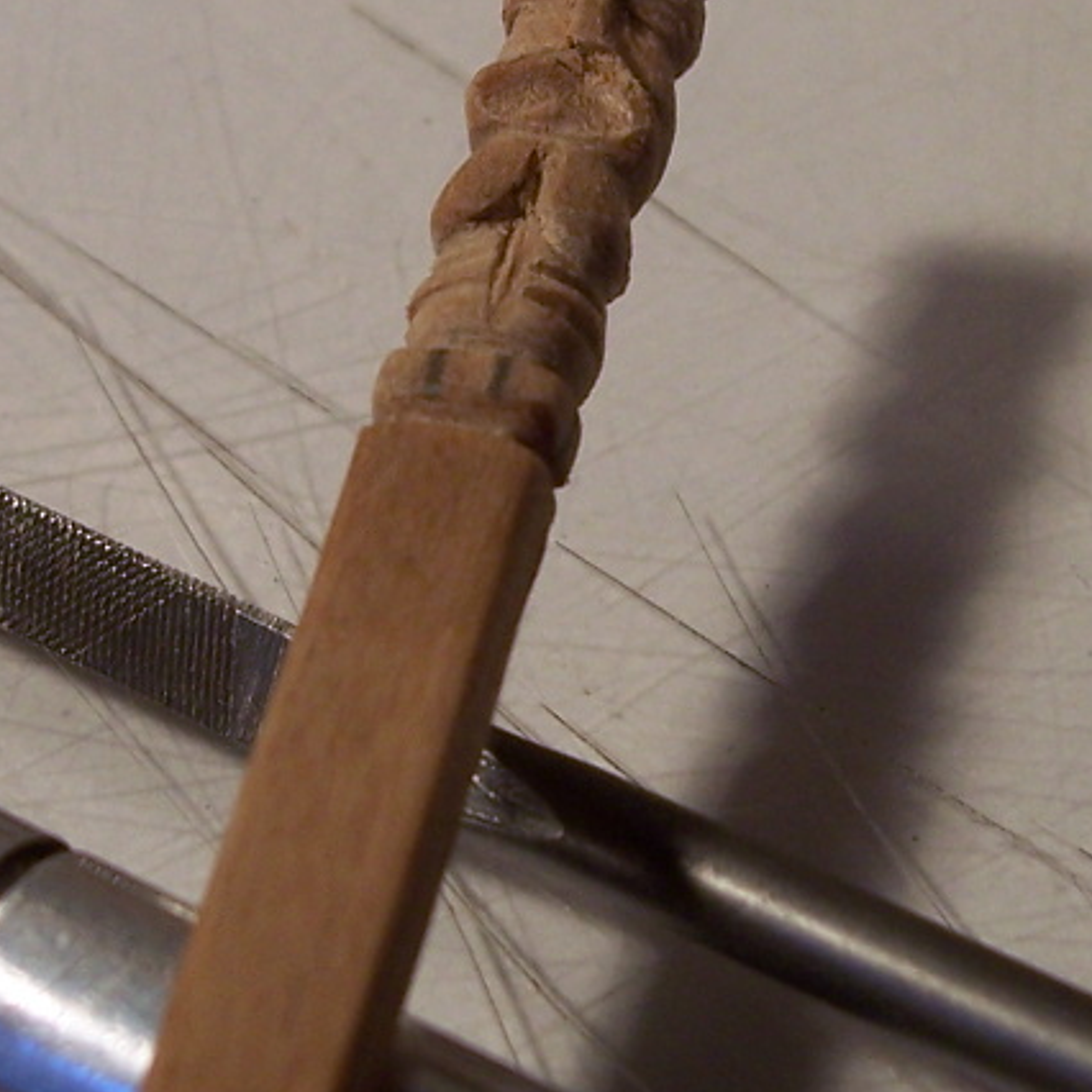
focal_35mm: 121
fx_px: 4319
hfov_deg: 14.4
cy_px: 115
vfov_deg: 14.3
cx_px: 492
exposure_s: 1/250
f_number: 3.4
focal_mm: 8
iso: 100
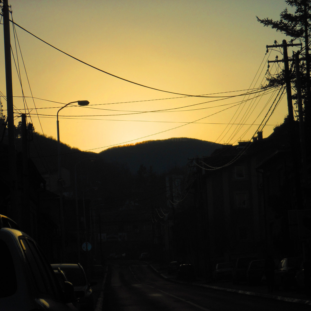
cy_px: 155
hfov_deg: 15.0
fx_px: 1179
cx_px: 193
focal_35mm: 116
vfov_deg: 15.0
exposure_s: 1/1500
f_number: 4.7
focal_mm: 17.5
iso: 80
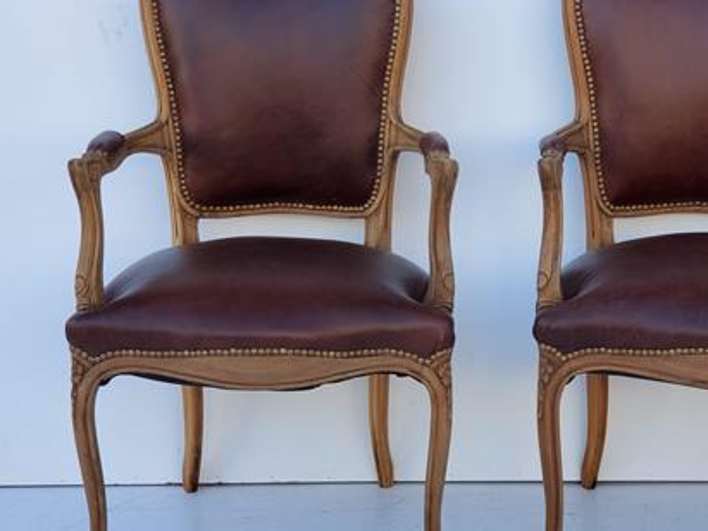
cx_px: 501
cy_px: 255
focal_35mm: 81
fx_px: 1656
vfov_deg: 18.2
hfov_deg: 24.0
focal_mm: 6
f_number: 2.4
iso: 80
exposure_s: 1/120
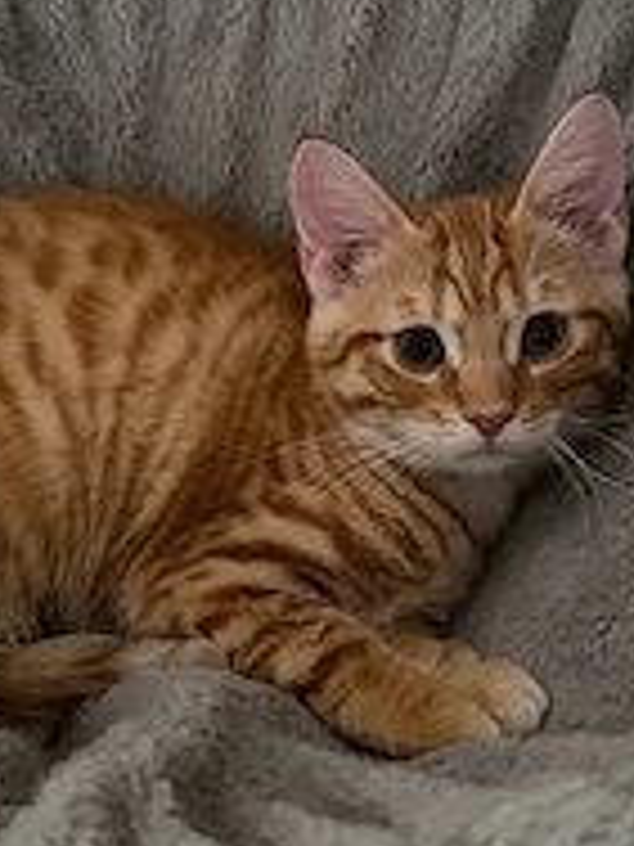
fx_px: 1245
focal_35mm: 51
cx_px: 283
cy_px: 396
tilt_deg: -47.2
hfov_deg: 28.5
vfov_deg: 37.5
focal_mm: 6.76
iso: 1000
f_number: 1.78
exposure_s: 1/31
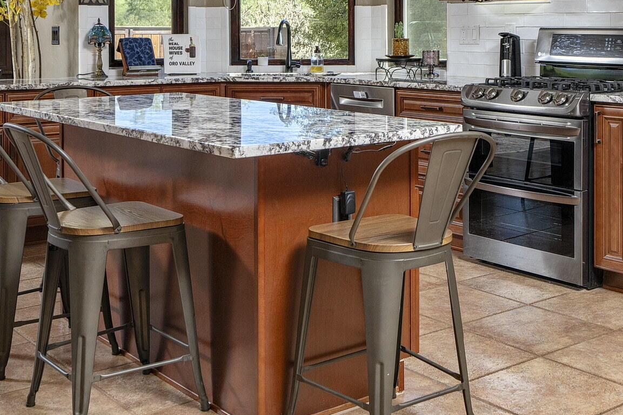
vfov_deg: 25.6
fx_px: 882
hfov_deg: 38.7
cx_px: 385
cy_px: 41
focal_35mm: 51
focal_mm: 21
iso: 200
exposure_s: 1/250
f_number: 5
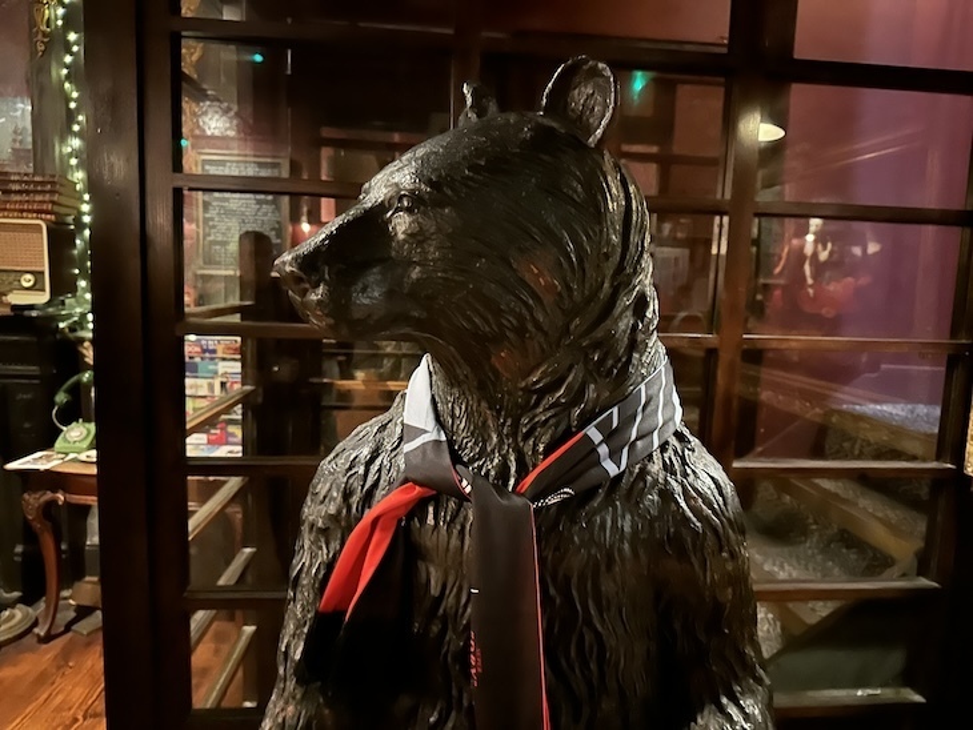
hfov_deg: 71.6
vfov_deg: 56.8
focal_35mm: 24
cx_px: 486
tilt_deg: -6.2
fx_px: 675
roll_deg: -2.1
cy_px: 365
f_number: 1.78
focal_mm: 6.86
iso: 4000
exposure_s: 1/14
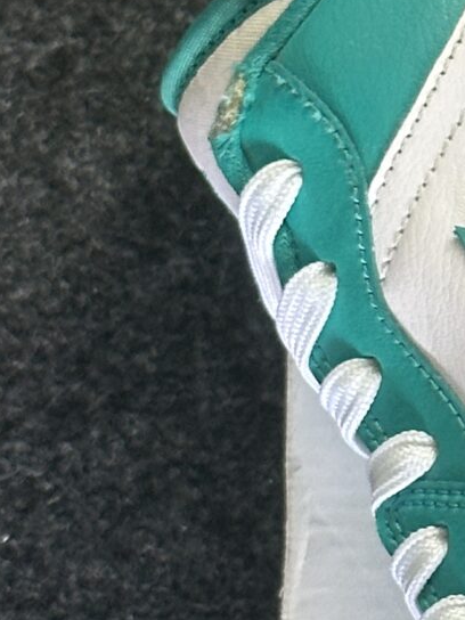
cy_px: 476
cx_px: 923
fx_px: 4048
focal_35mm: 226
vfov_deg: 8.7
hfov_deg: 6.4
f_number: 1.78
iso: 125
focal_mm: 6.86
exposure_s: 1/50
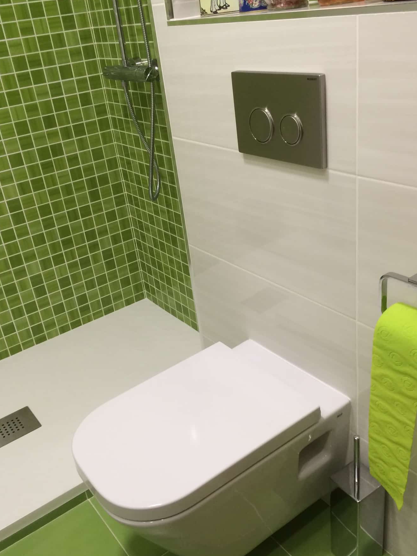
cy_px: 280
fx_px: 562
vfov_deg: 52.6
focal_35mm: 35
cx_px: 215
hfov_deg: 40.7
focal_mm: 4.12
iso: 80
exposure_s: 1/30
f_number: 2.2
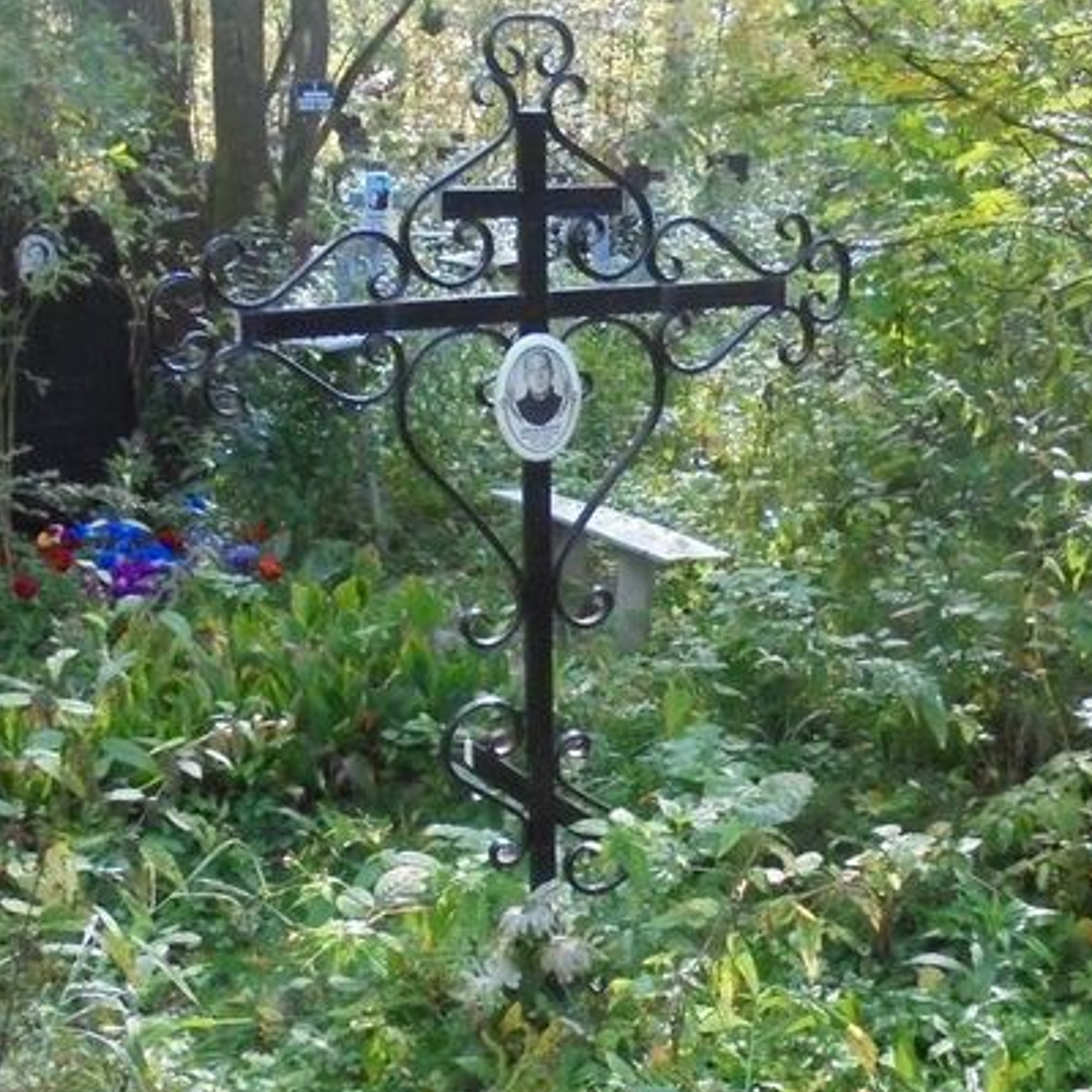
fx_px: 1642
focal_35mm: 46
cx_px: 696
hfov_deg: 36.5
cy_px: 685
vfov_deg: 36.6
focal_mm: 4.6
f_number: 3.5
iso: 400
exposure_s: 1/160
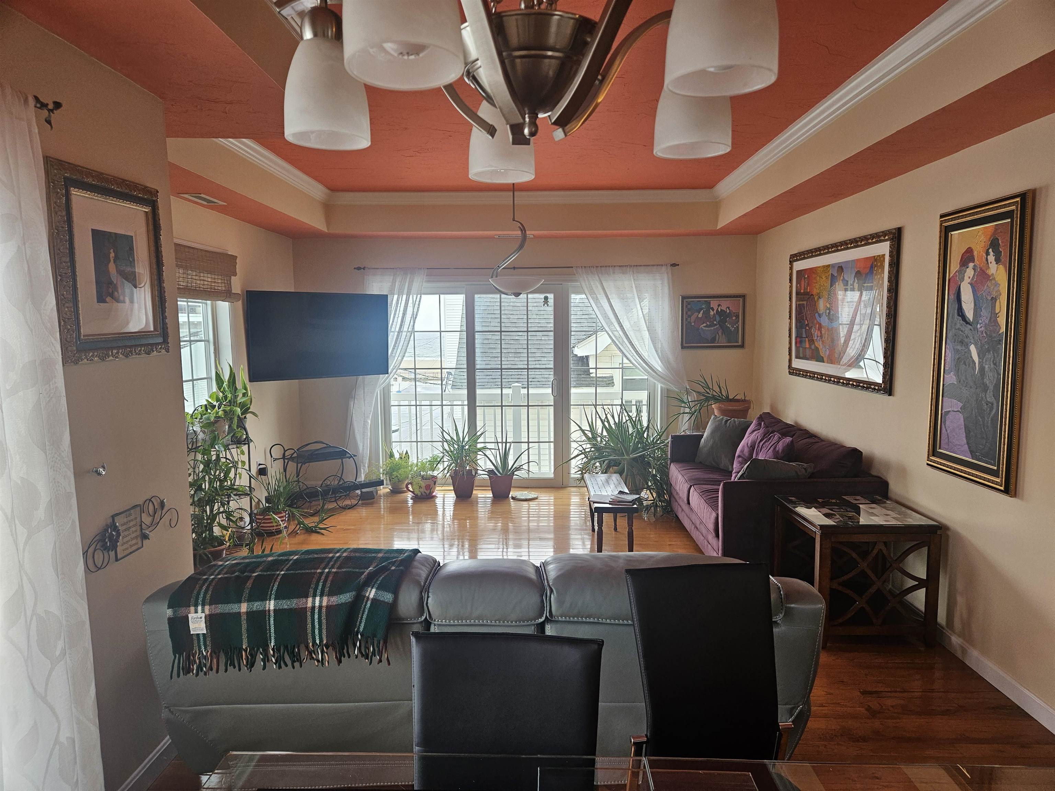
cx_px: 528
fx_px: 701
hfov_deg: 73.9
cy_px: 396
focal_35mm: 23
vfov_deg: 58.9
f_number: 1.8
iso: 125
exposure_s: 1/120
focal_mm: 5.4
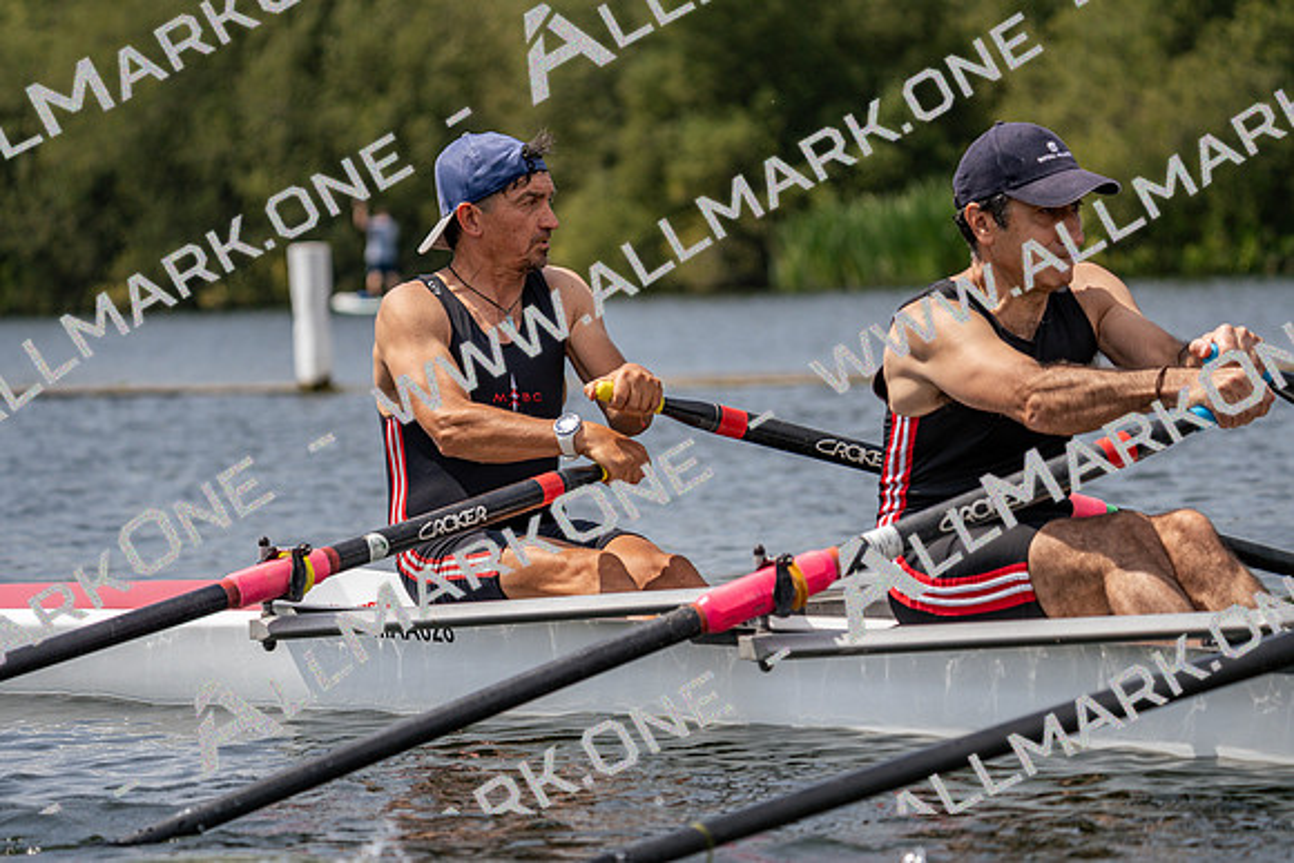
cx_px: 647
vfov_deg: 6.9
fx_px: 7190
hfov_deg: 10.3
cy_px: 432
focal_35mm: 200
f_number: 5.6
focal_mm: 200
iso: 200
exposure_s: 1/1600
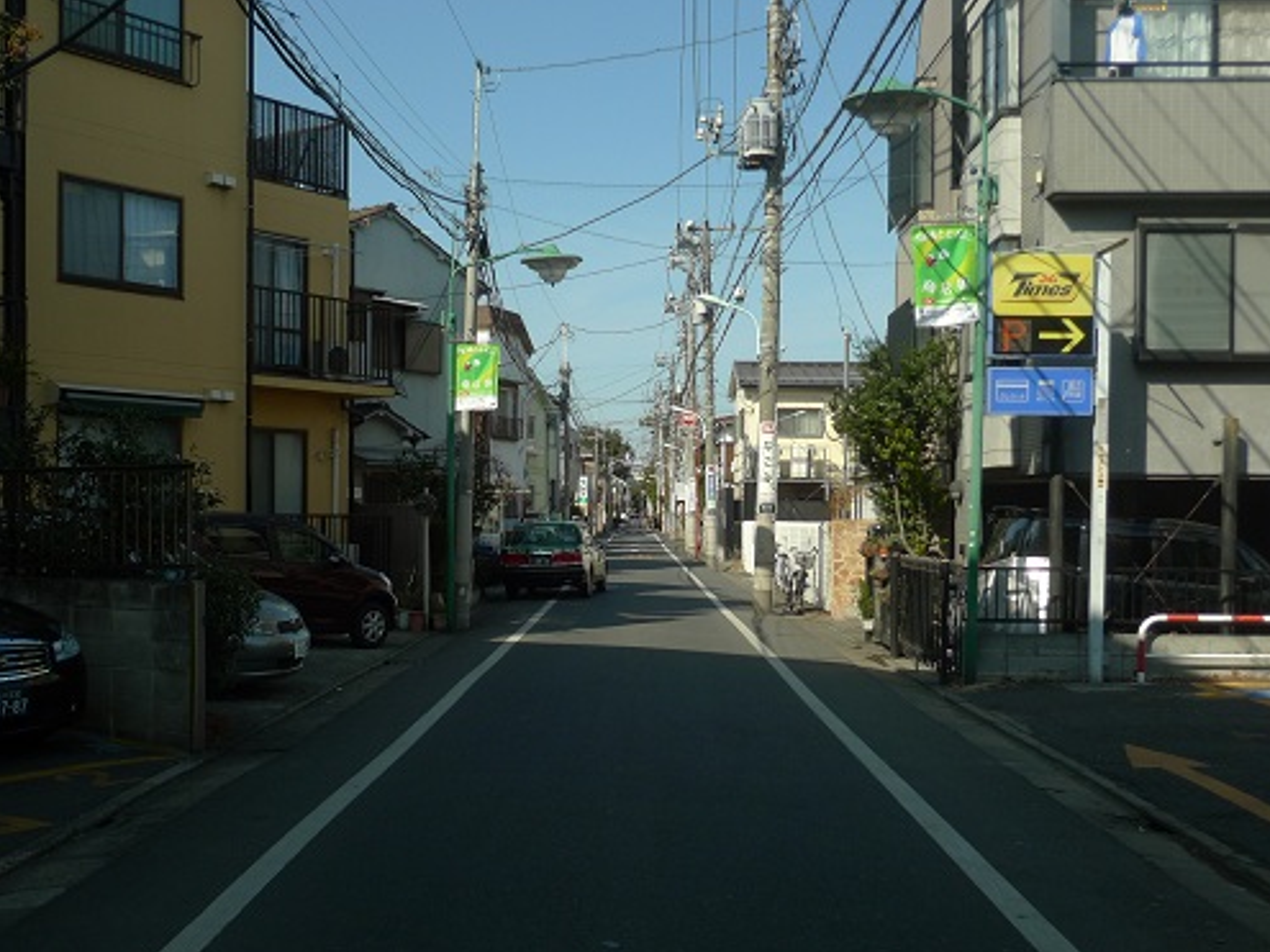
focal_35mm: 41
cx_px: 618
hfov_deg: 45.8
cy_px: 522
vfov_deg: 35.1
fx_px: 1504
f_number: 2.4
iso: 80
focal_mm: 7.9
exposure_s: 1/2000
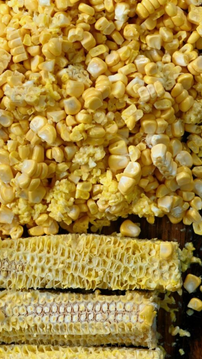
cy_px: 200
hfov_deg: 6.8
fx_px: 1694
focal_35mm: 178
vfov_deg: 12.1
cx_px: 68
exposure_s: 1/20
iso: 200
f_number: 18
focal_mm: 105
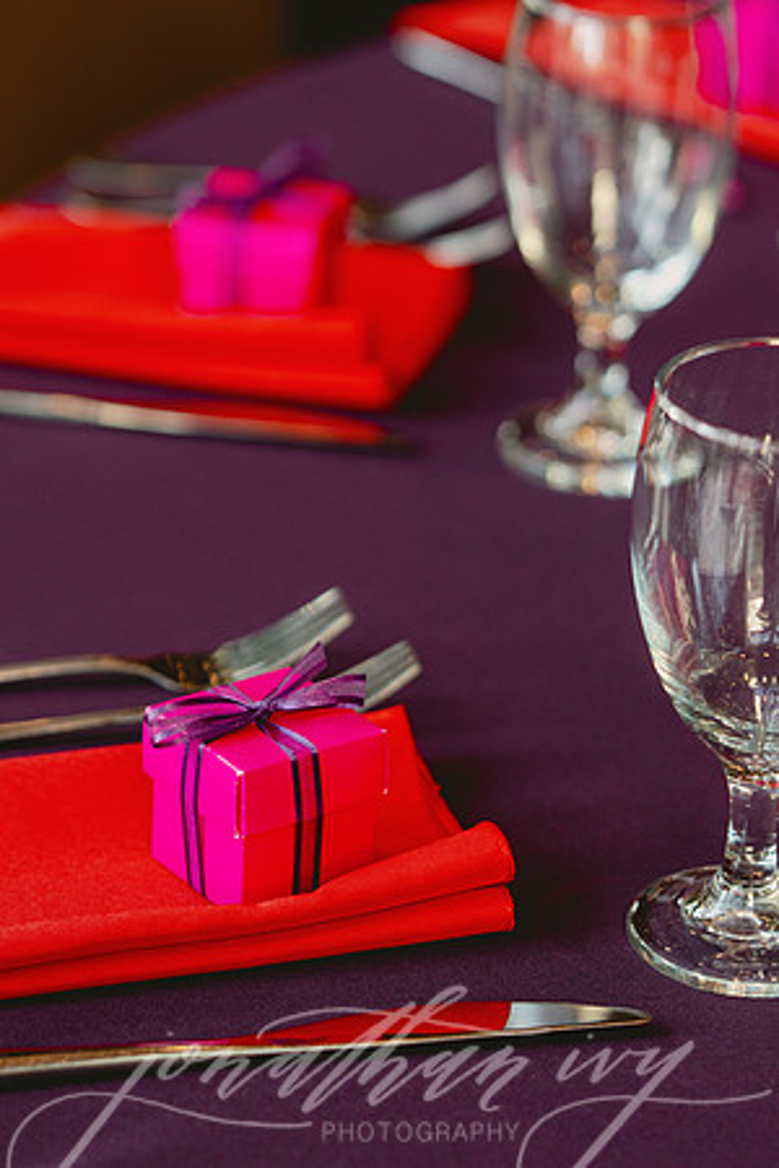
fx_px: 4122
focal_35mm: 127
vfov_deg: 16.1
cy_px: 584
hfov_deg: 10.8
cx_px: 390
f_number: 2.2
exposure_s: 1/125
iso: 800
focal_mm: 85
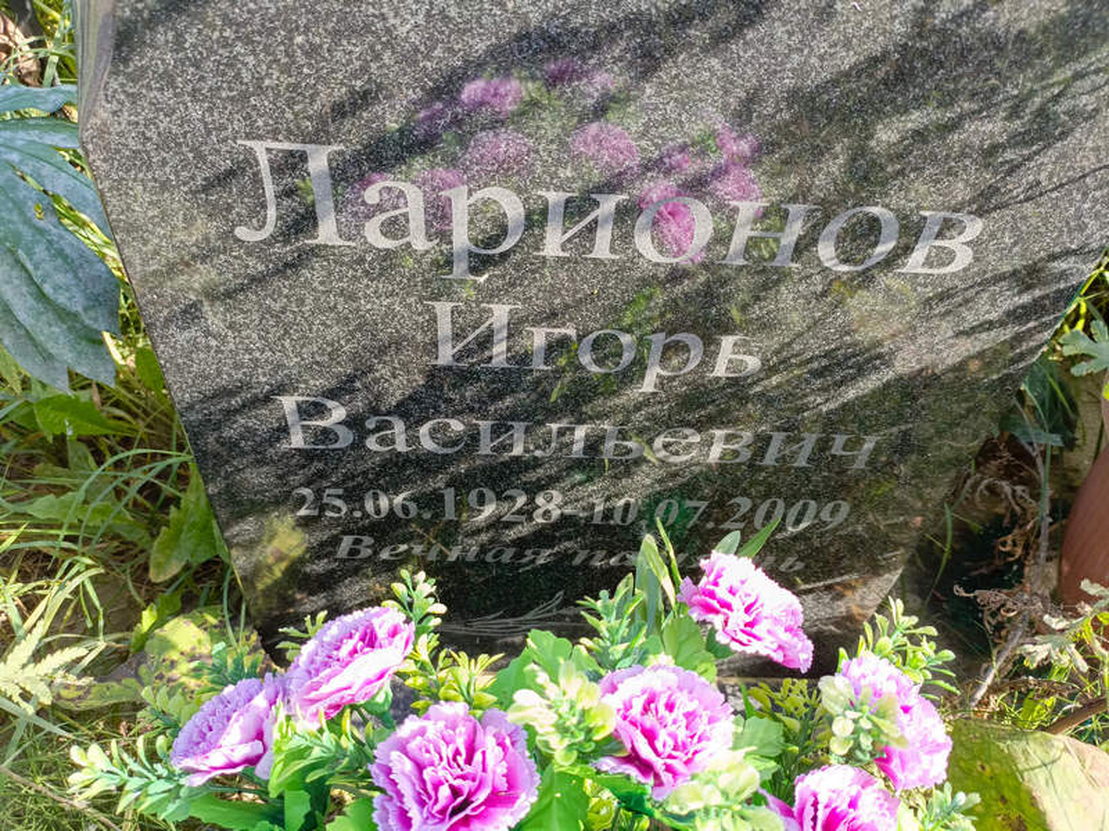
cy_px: 416
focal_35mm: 25
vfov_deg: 54.9
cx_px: 554
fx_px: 801
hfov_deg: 69.4
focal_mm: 4.76
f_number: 1.69
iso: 113
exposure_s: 1/120
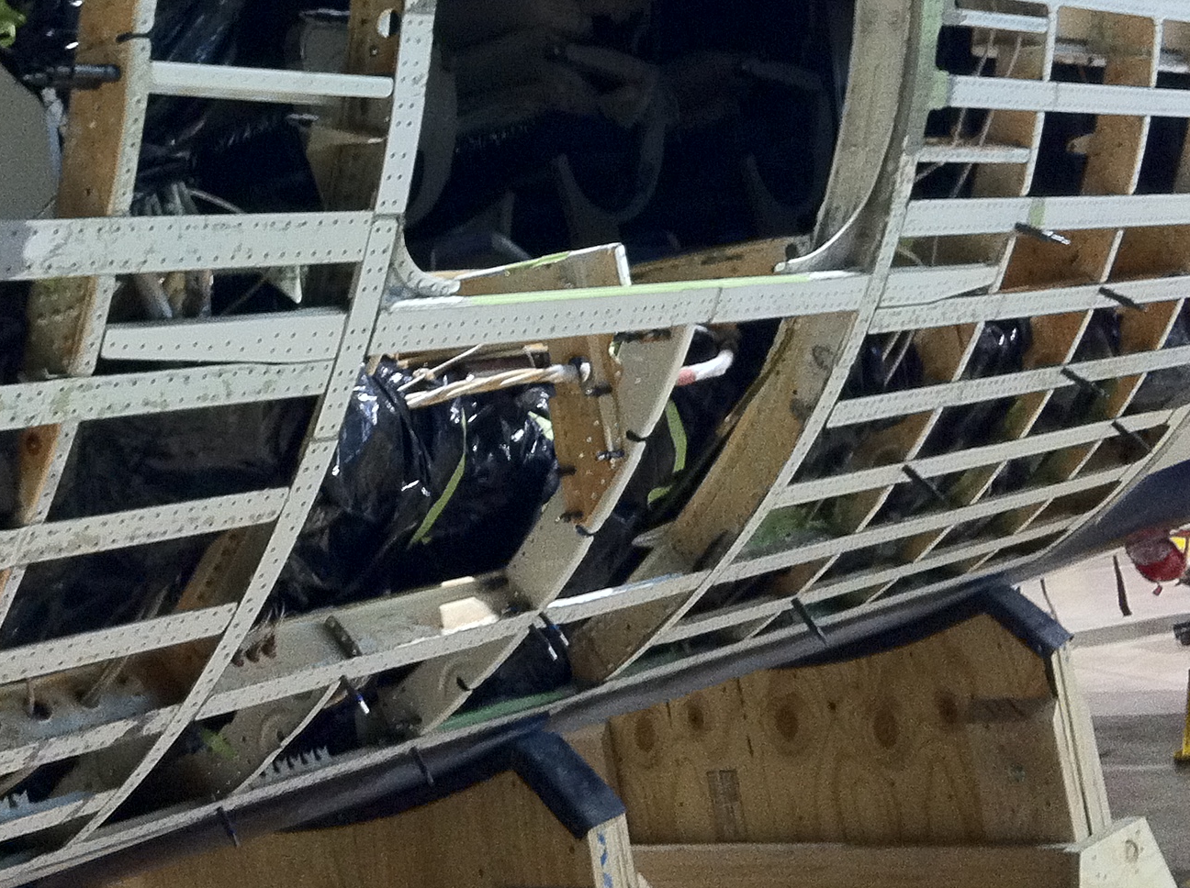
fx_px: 2403
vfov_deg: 20.6
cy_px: 138
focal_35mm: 70
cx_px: 340
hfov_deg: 27.5
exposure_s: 1/15
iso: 250
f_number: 2.8
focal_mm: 3.85
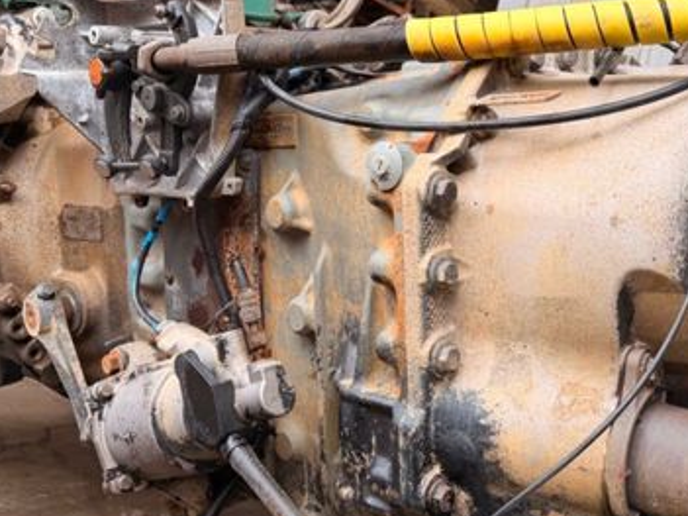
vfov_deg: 34.8
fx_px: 815
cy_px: 171
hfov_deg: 45.4
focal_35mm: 41
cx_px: 425
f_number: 1.78
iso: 80
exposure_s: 1/414
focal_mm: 6.76
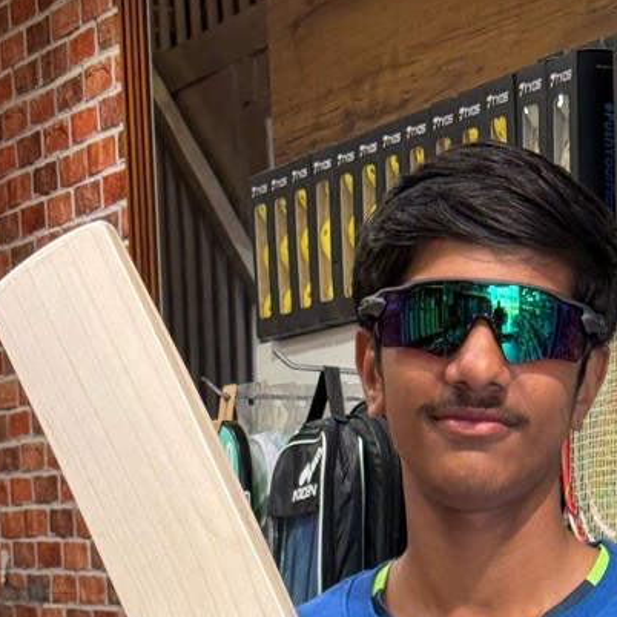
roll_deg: -0.4
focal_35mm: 135
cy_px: 973
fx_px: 2722
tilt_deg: -7.8
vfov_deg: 12.2
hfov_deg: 12.9
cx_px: 522
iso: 125
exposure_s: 1/100
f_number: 1.78
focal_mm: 6.76
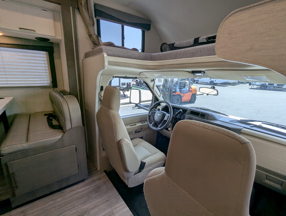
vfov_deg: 78.2
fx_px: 132
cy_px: 108
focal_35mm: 16
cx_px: 143
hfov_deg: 94.4
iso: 44
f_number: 2.2
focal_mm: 2.35
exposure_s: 1/311
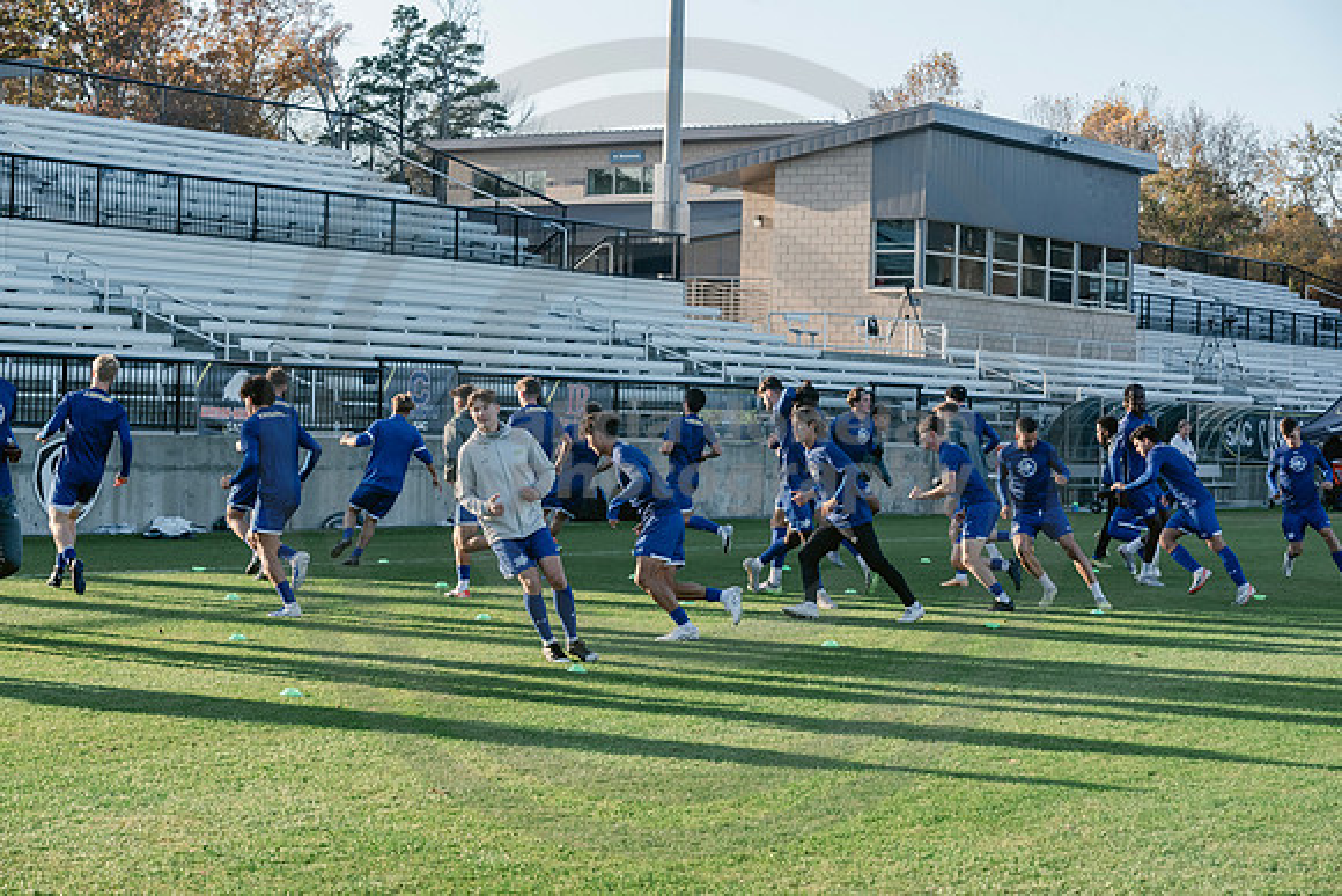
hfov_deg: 28.8
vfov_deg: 19.5
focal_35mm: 70
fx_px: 2610
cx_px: 671
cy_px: 448
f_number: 6.3
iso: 1250
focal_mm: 70
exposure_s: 1/1000
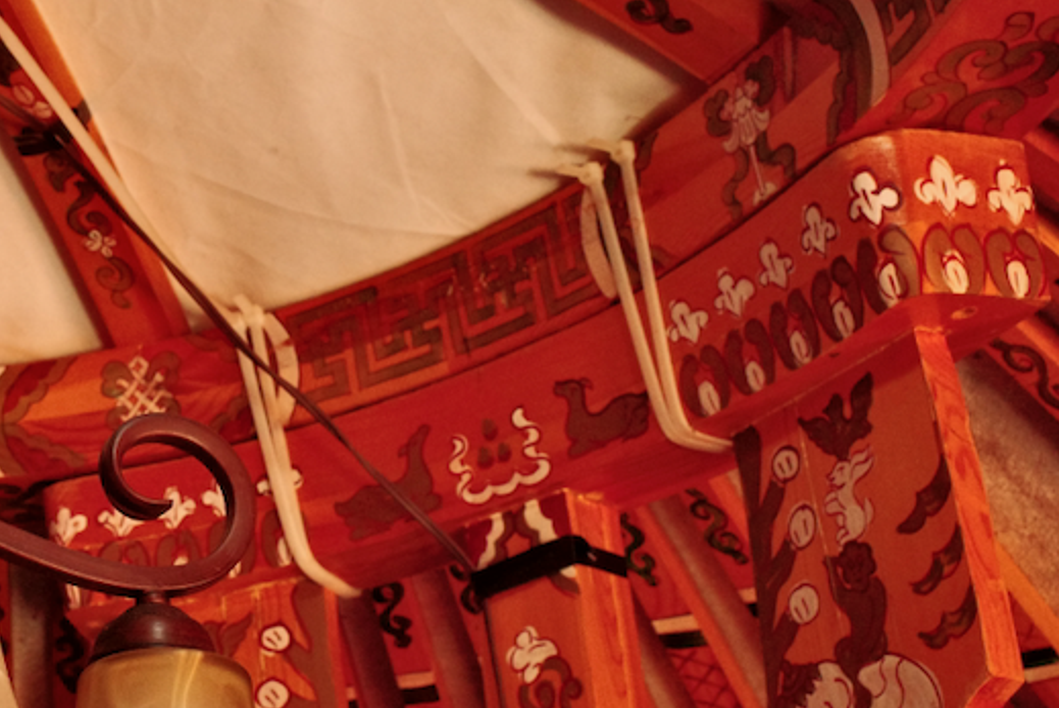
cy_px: 288
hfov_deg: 28.1
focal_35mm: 69
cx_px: 98
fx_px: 2031
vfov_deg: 19.8
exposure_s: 1/30
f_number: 5.6
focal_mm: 18.3
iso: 1000
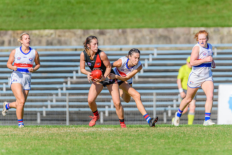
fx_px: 4892
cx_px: 130
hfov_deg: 2.7
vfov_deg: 1.8
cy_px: 61
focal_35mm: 759
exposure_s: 1/1600
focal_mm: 600
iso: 640
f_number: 9
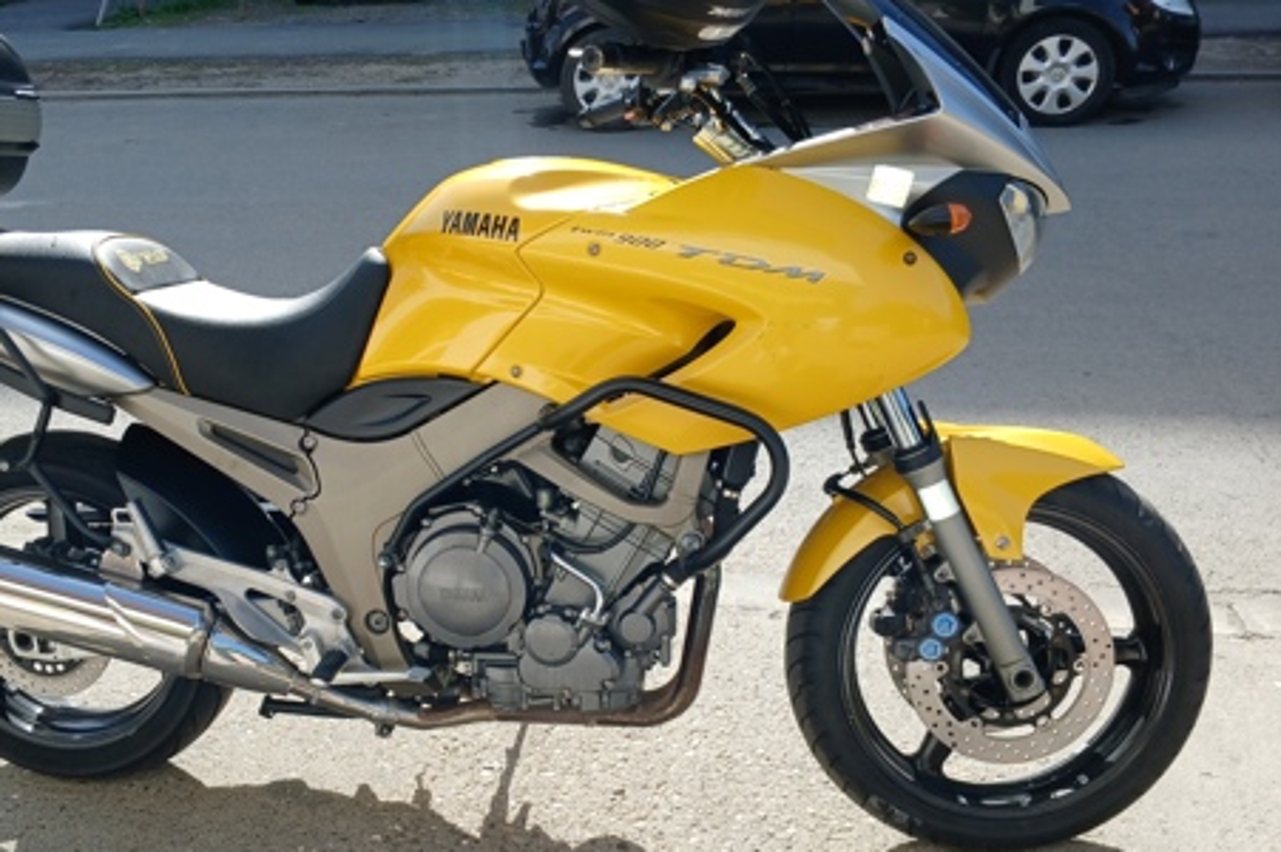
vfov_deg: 36.8
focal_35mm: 36
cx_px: 514
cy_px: 480
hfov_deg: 52.8
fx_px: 1280
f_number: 1.8
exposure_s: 1/300
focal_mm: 3.98
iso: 20
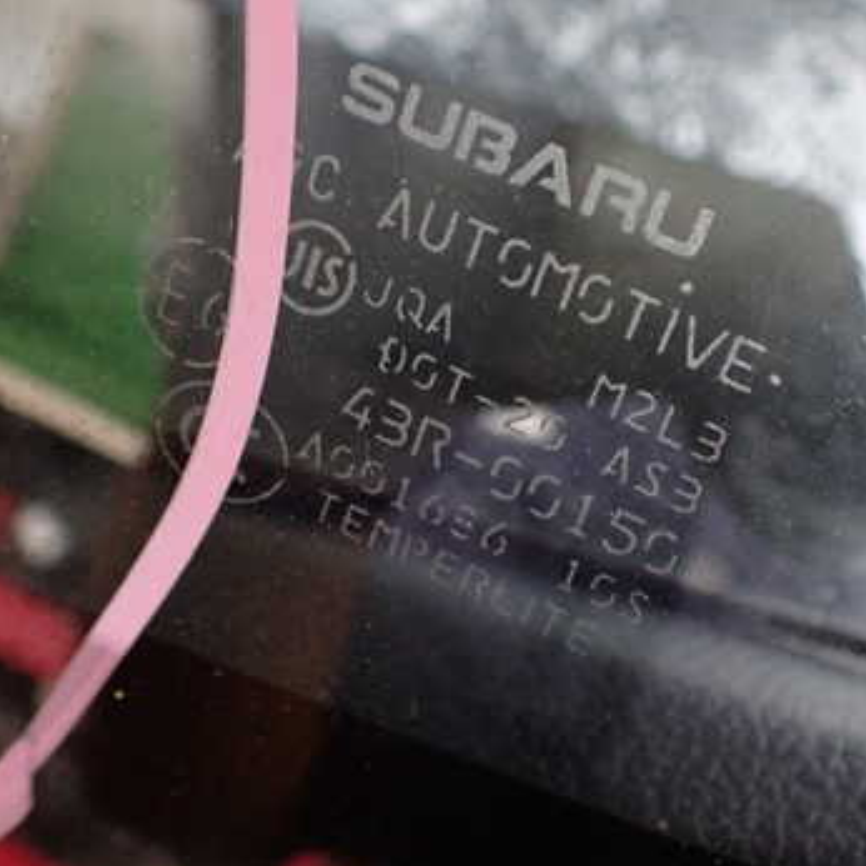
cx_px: 501
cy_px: 458
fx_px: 1302
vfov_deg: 36.8
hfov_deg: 36.7
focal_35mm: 46
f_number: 2.3
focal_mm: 5.4
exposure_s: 1/100
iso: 800
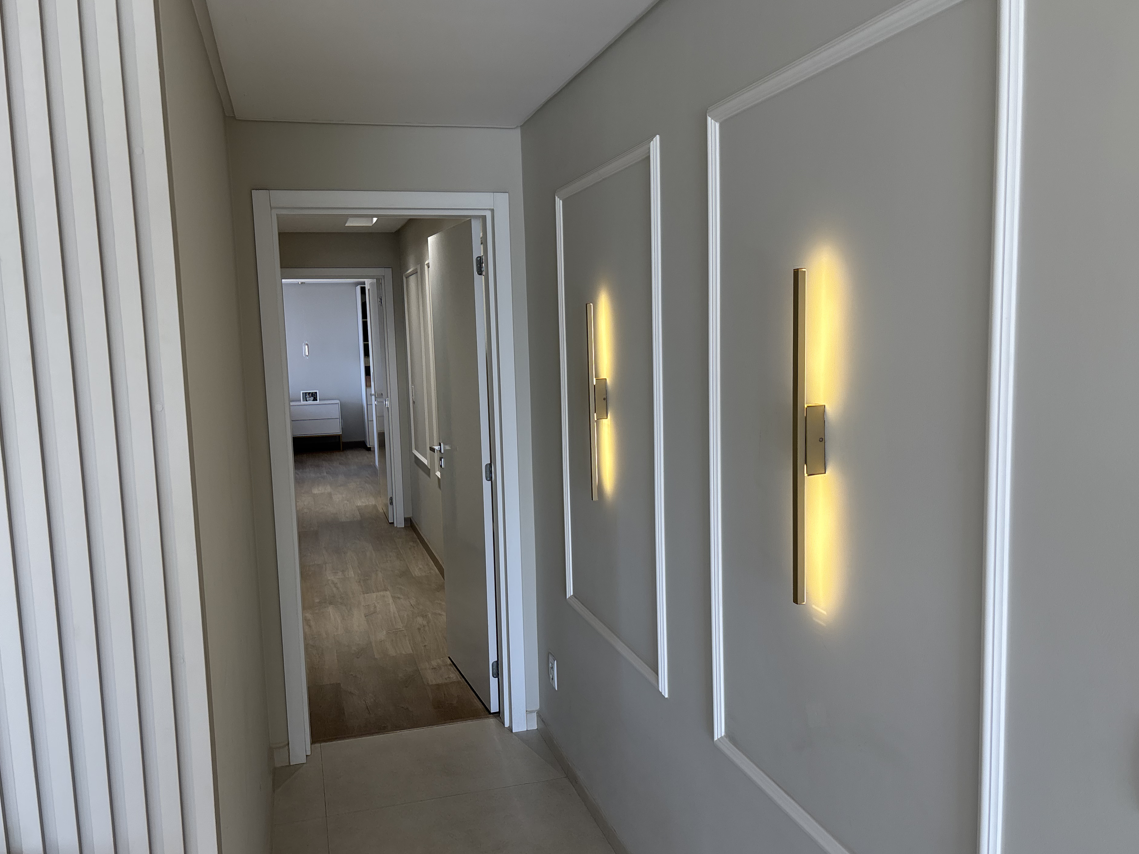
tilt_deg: -7.1
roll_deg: +2.1
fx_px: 921
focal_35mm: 28
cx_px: 544
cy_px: 443
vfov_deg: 49.7
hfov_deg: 63.4
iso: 50
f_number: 1.6
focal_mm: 5.96
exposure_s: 1/120
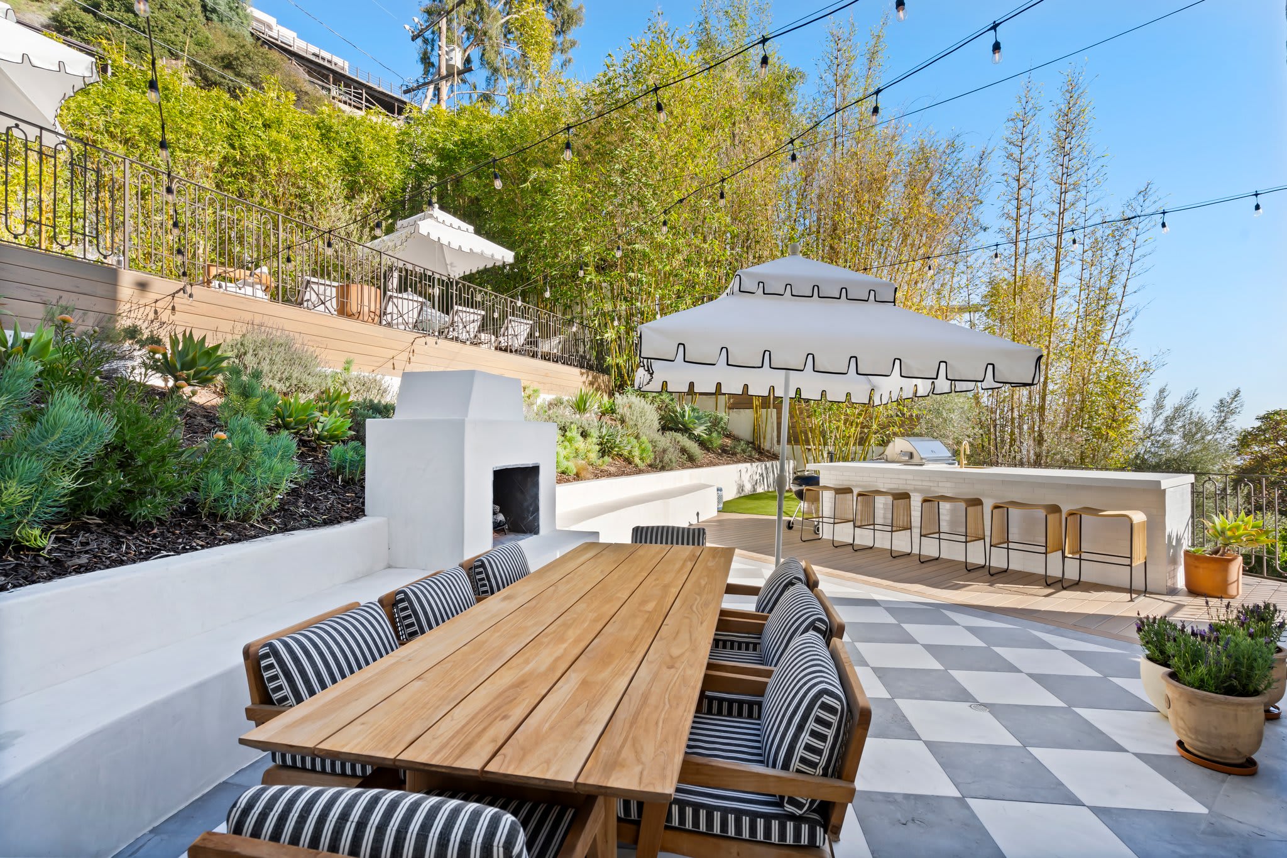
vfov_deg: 73.7
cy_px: 429
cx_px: 644
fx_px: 572
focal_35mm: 16
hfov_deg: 96.7
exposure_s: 1/30
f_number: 8
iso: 160
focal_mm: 16
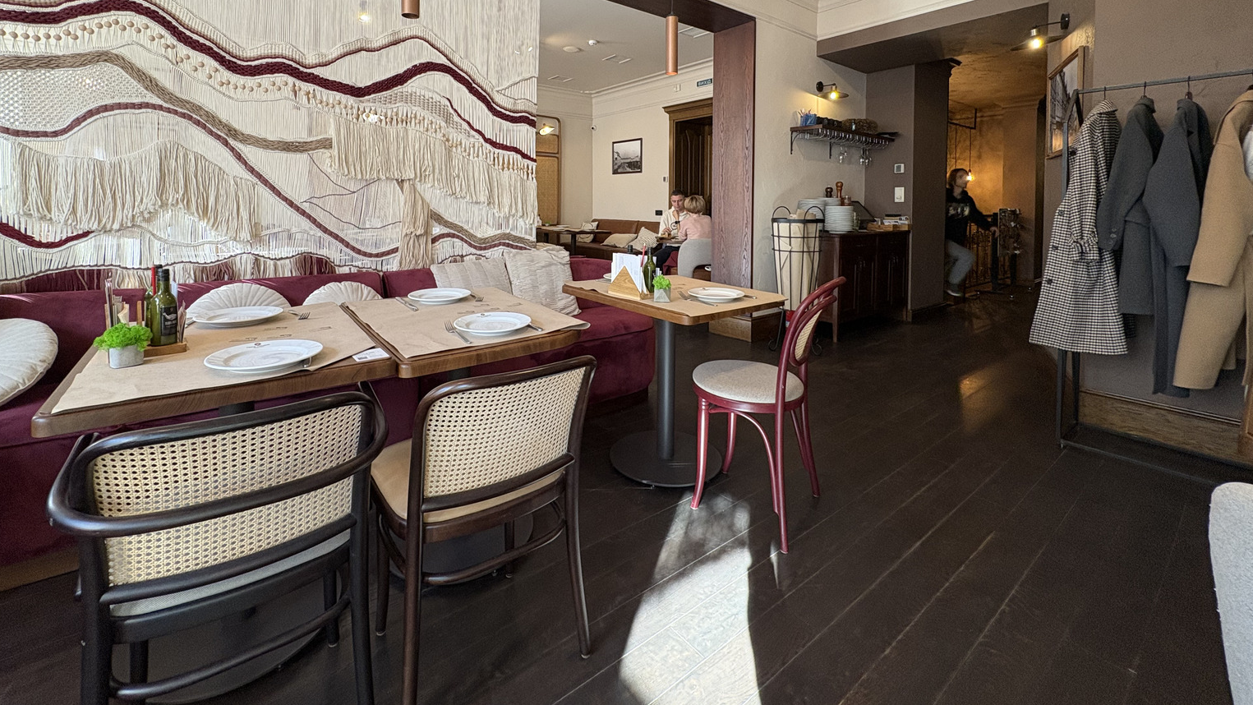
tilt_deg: -1.1
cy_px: 215
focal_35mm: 16
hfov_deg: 99.3
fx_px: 532
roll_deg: -0.4
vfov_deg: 64.7
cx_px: 606
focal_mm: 2.22
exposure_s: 1/100
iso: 200
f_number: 2.2
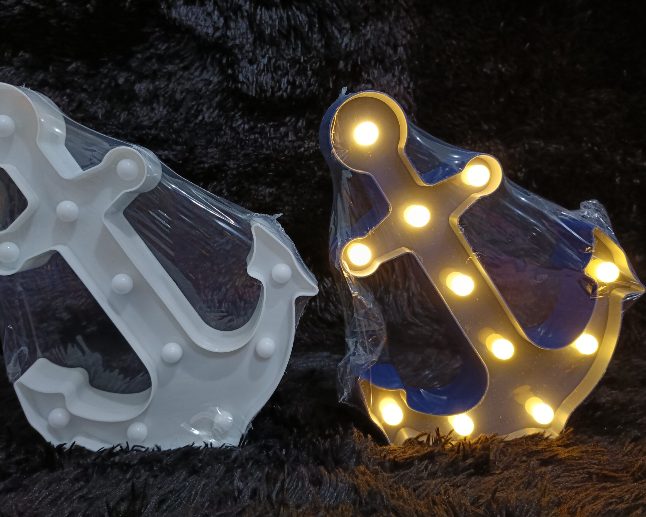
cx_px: 308
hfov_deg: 62.2
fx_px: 535
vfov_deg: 51.5
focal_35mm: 28
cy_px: 266
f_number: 1.8
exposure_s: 1/33.3
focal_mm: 4.84
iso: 1000
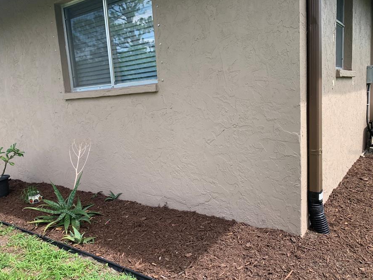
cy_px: 152
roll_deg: +3.5
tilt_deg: -9.5
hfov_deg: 59.7
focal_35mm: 30
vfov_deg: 46.8
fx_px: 323
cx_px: 158
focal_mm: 4.25
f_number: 1.8
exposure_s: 1/743
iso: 25
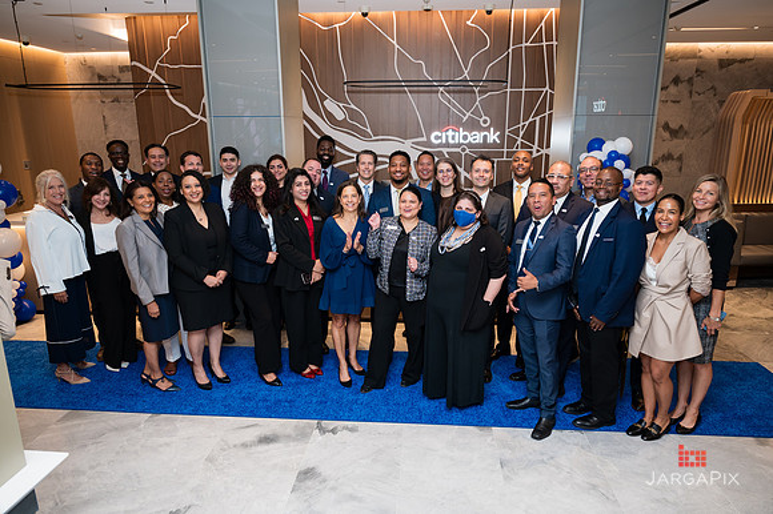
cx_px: 386
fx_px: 516
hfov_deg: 73.7
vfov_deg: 53.0
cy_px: 257
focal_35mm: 24
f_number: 3.2
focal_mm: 24
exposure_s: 1/160
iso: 400
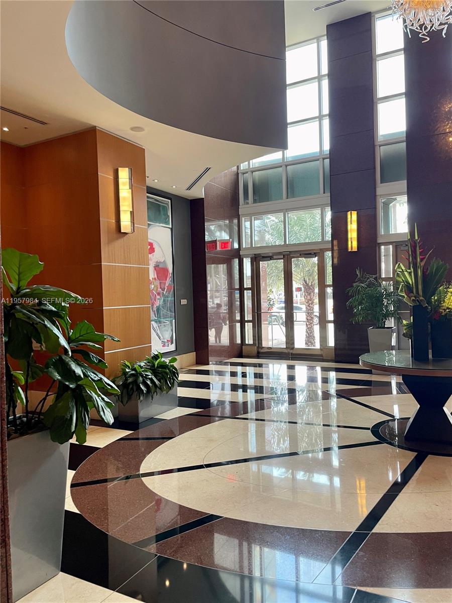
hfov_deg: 53.1
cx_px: 226
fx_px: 453
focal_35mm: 26
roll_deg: +2.2
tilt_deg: +0.0
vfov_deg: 67.3
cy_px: 302
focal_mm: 4.2
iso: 80
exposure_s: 1/60
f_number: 1.6
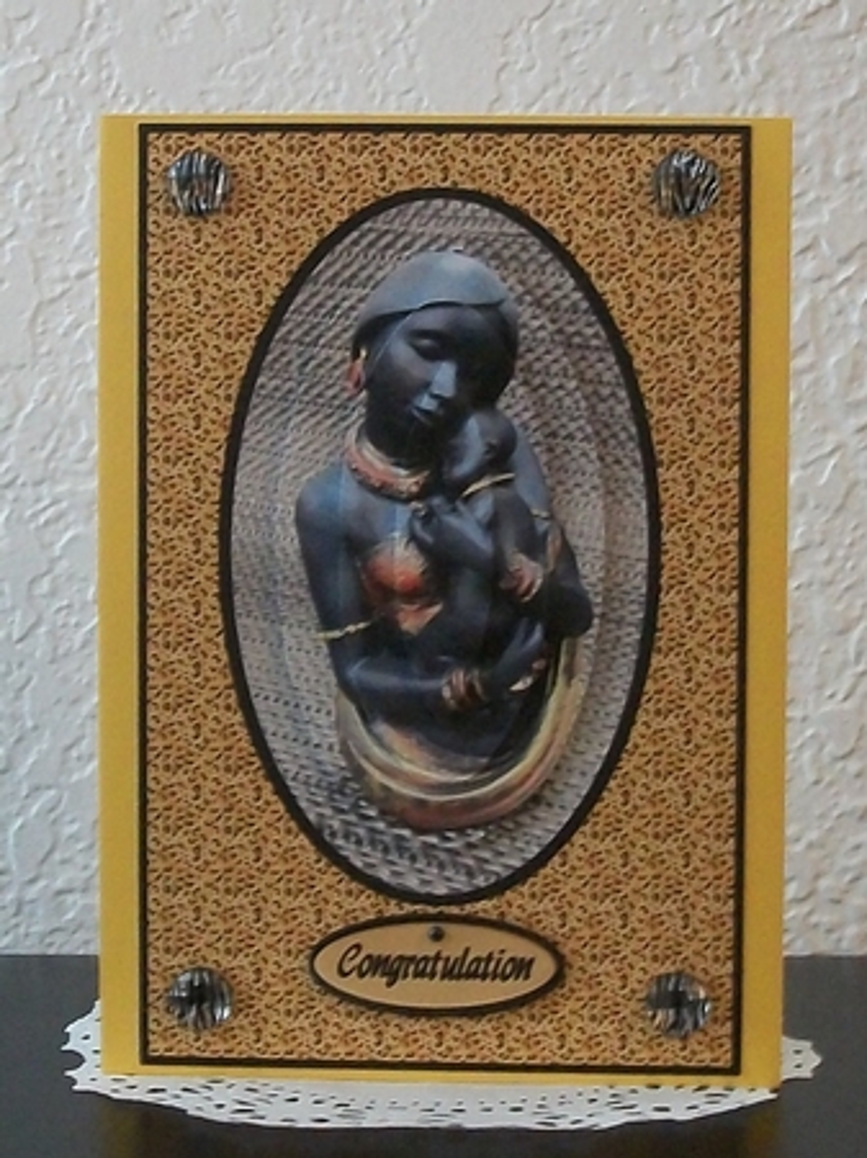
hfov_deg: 44.1
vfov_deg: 56.8
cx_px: 434
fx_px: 1070
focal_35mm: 32
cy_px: 579
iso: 220
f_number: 2.9
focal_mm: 5.7
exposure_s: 1/8
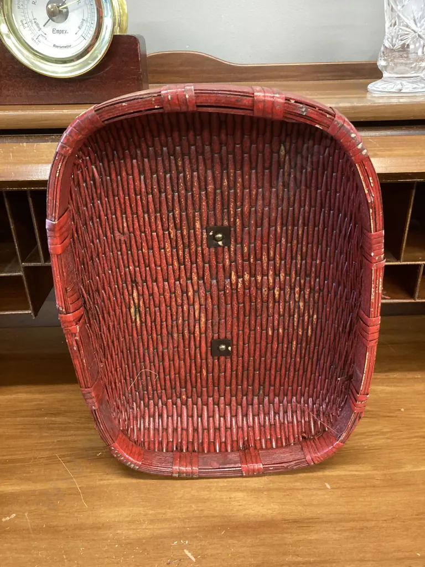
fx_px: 458
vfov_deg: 63.4
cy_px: 284
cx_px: 212
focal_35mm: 28
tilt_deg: -27.1
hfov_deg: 49.7
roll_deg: +1.0
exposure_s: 1/33
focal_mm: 3.99
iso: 320
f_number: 1.8
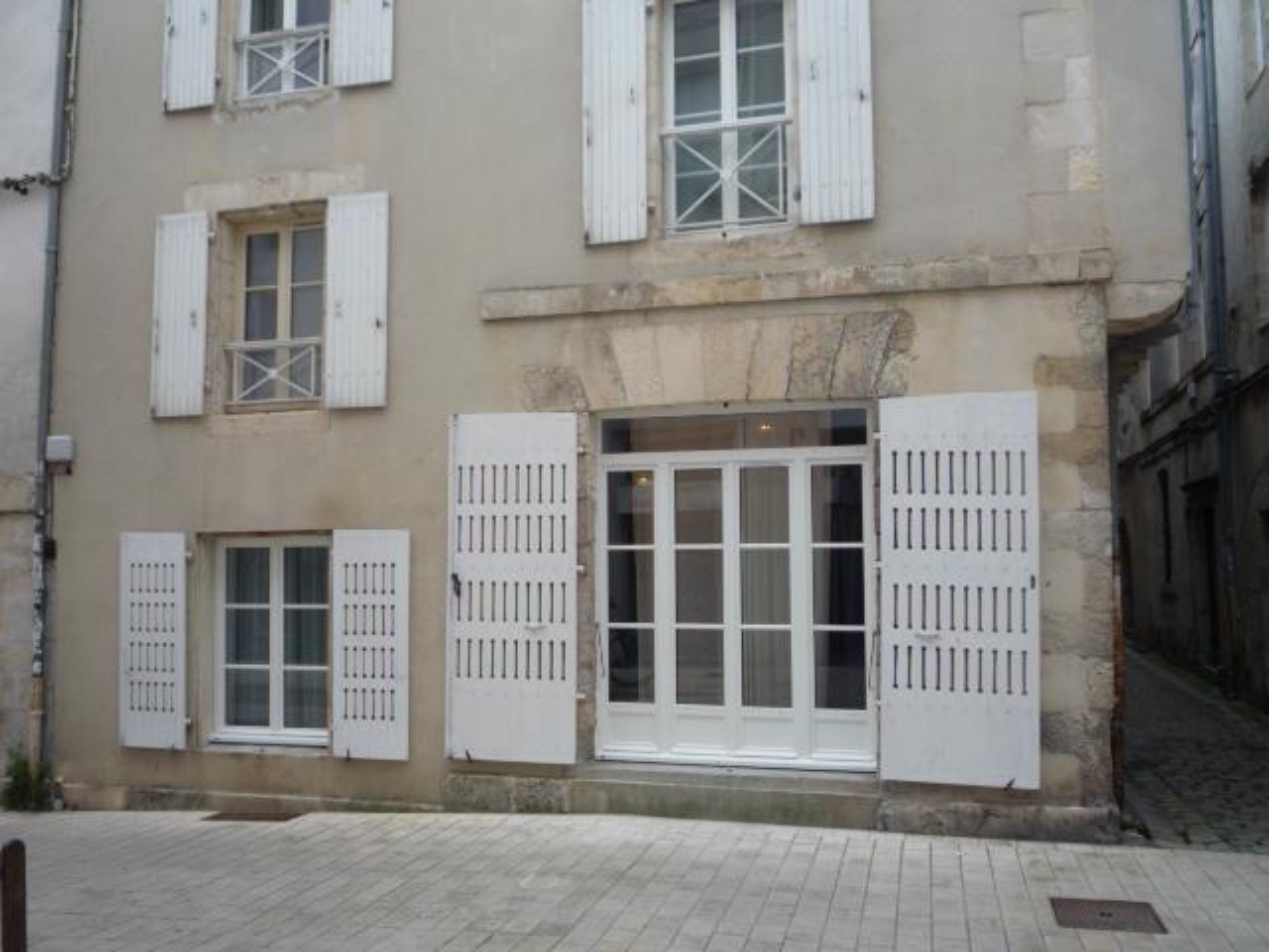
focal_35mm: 30
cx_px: 634
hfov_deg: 60.0
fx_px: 1100
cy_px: 476
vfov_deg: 46.8
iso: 100
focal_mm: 5.2
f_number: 3.3
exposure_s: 1/50
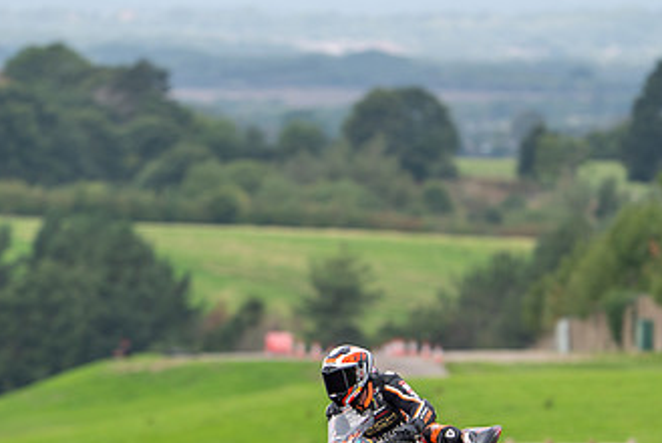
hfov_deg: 3.2
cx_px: 286
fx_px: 11981
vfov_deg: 2.1
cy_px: 341
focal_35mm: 651
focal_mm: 335
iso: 250
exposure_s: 1/500
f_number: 4.5
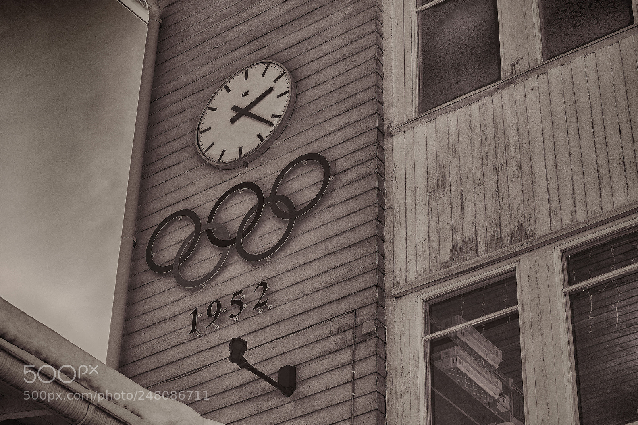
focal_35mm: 84
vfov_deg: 16.4
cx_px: 321
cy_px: 211
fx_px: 1480
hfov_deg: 24.3
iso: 220
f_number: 8
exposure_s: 1/320
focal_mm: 55
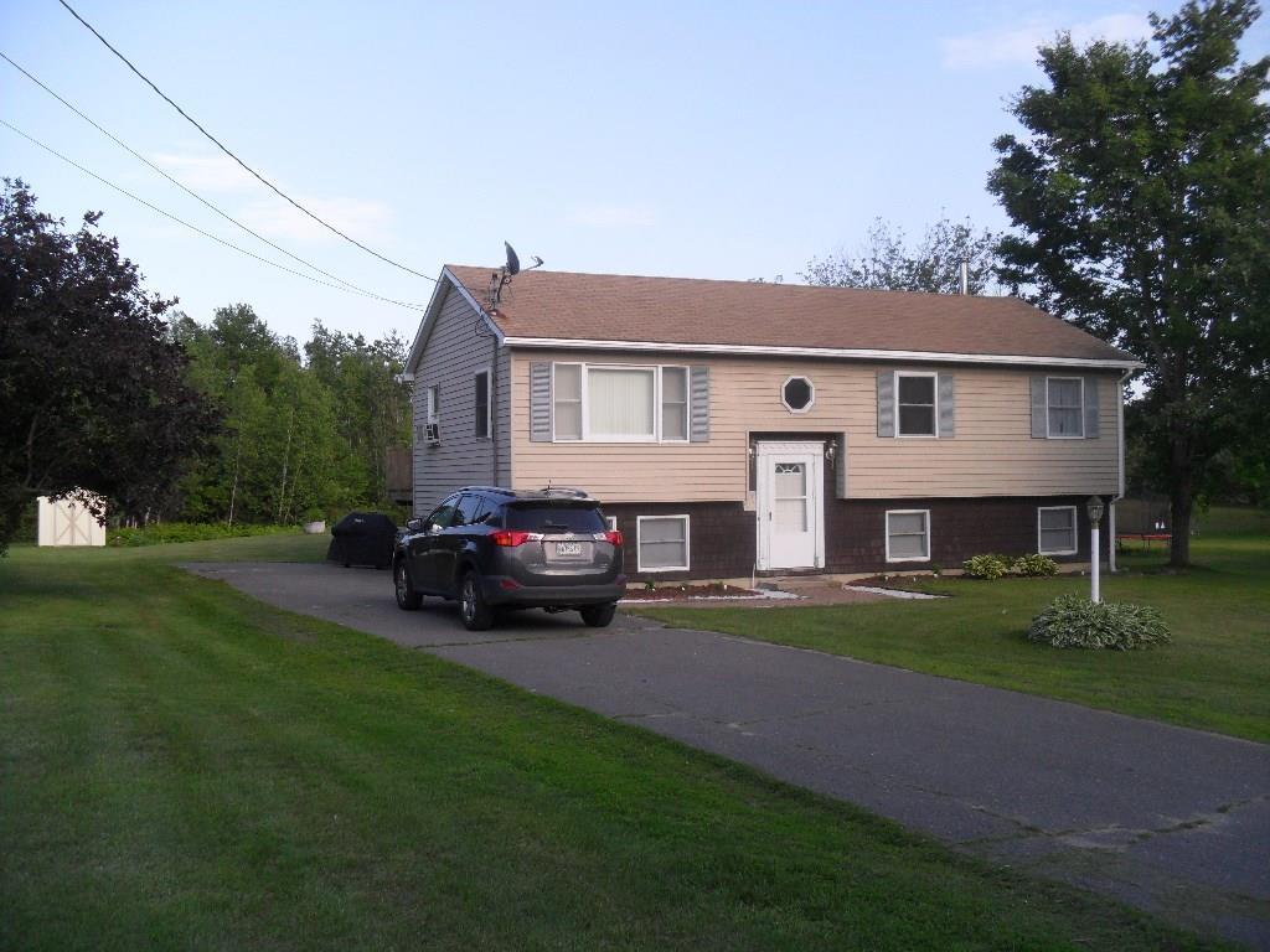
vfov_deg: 40.7
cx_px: 635
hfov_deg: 52.6
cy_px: 476
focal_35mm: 35
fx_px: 1284
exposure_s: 1/750
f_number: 3
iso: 80
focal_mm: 6.3
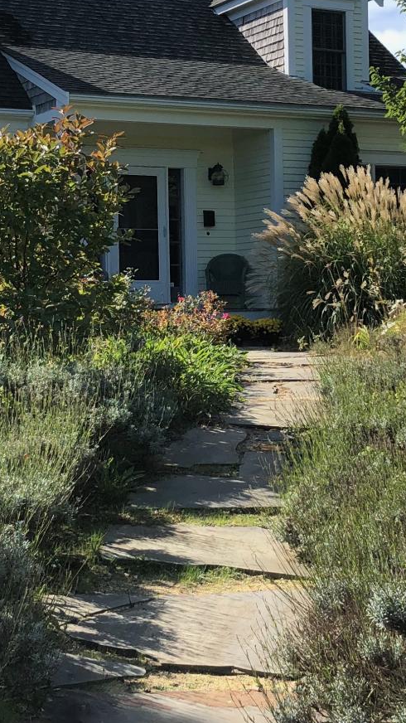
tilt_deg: +2.3
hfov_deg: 17.2
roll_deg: +1.7
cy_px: 275
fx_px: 1341
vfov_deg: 30.0
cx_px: 209
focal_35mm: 70
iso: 20
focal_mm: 4
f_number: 1.8
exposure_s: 1/1312
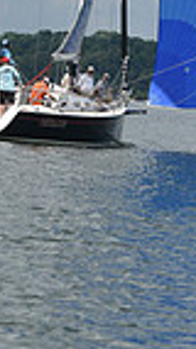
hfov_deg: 4.1
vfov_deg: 7.2
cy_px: 88
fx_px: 2765
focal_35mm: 298
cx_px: 126
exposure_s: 1/8000
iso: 320
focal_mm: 70
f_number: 4
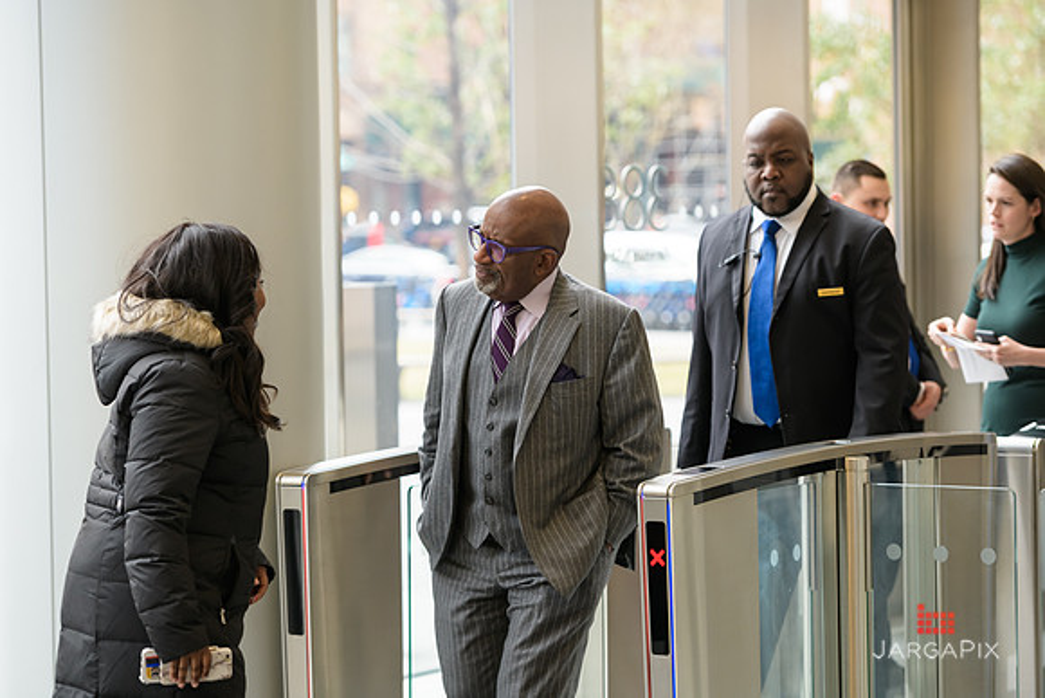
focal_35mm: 125
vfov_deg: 11.0
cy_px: 349
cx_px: 522
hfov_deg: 16.4
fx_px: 3629
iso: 400
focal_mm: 125
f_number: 4
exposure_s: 1/125
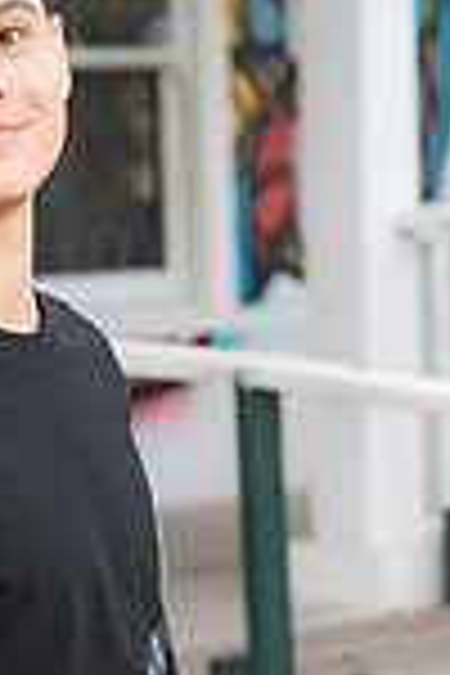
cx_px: 153
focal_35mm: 204
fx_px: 3825
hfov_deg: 6.7
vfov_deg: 10.1
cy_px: 500
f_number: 4
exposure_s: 1/250
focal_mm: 68
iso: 250
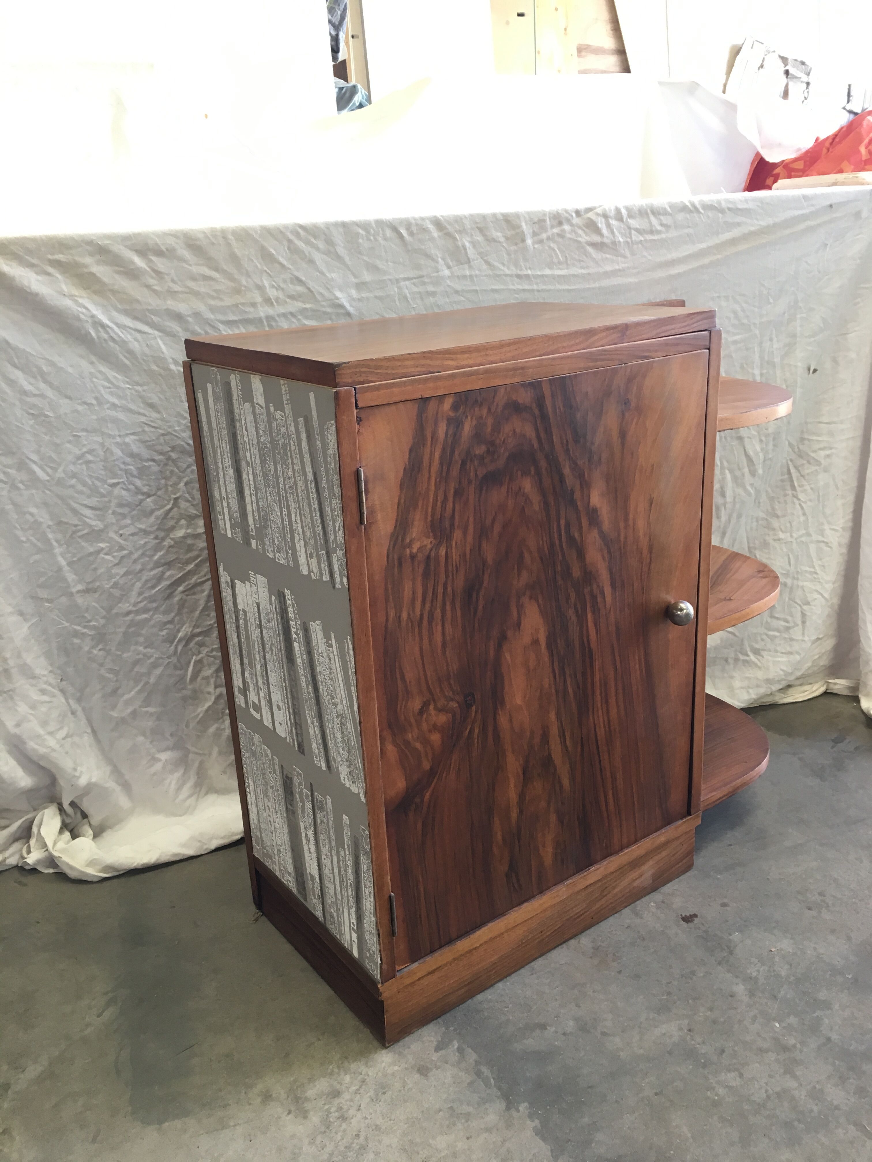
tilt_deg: -18.5
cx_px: 436
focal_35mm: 29
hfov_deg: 48.2
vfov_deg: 61.7
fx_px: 974
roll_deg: +3.2
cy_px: 581
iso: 80
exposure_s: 1/33
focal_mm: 4.15
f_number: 2.2
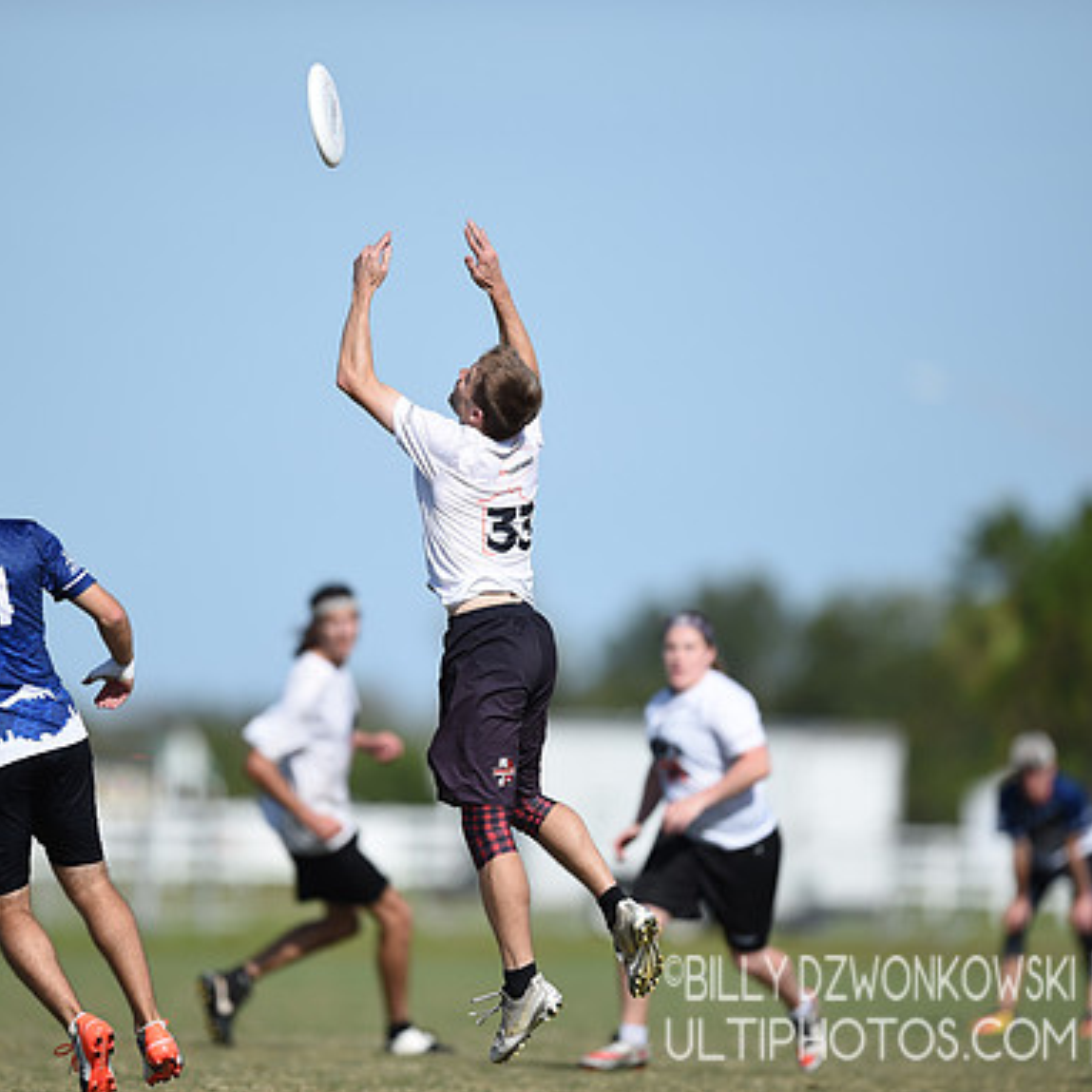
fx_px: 18345
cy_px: 545
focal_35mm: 514
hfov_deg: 3.4
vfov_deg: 3.4
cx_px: 482
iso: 100
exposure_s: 1/2500
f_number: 2.8
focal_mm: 400
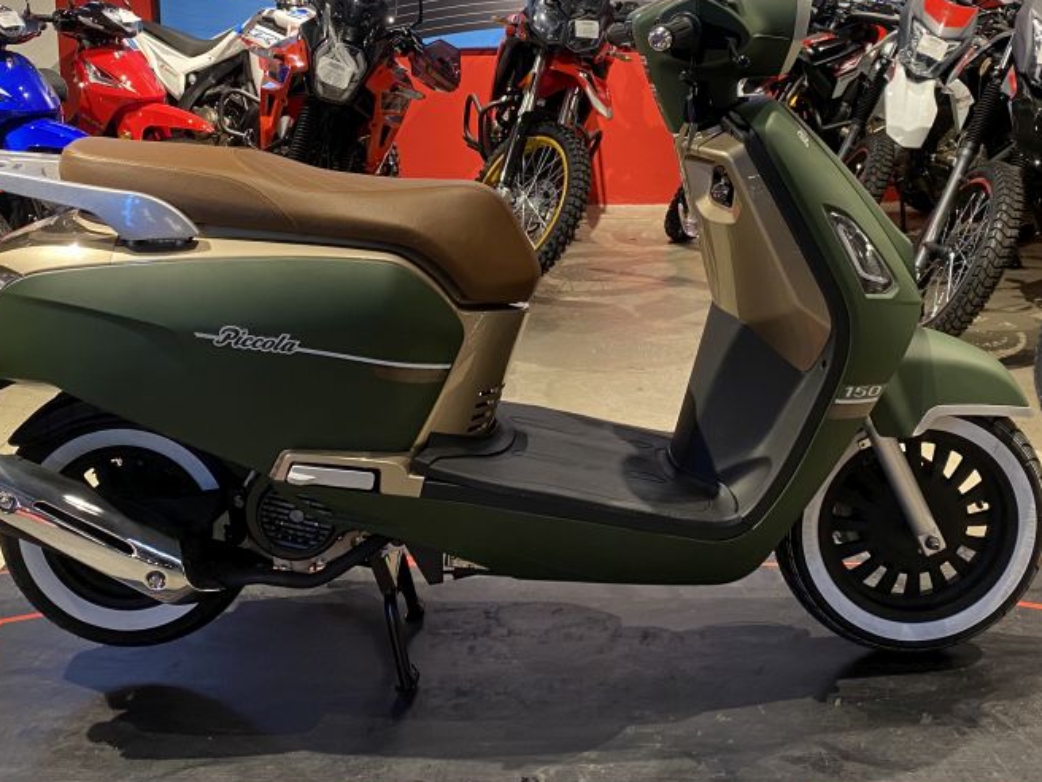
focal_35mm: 42
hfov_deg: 44.8
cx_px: 515
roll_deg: +0.9
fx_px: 1264
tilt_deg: -10.0
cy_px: 214
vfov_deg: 33.8
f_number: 1.8
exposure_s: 1/50
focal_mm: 4.25
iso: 160
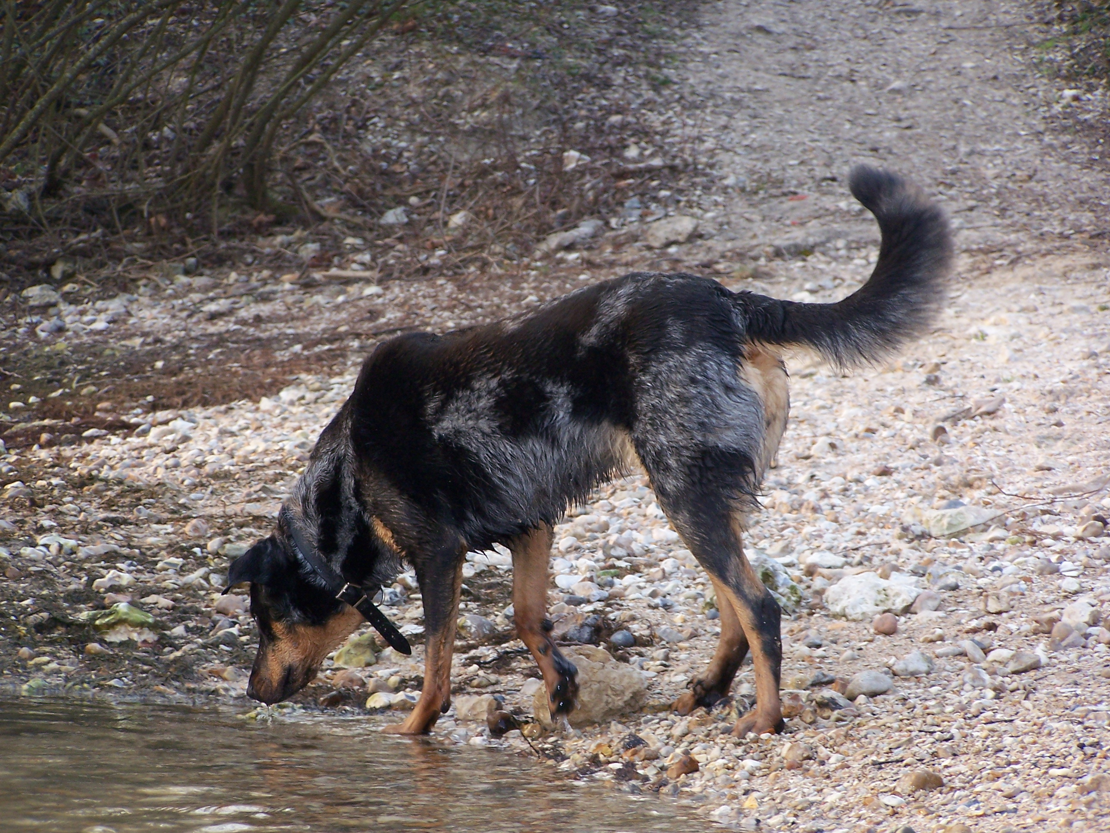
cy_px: 416
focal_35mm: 189
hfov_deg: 10.5
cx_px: 555
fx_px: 6060
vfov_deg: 7.9
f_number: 3.2
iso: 140
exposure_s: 1/125
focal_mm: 31.3
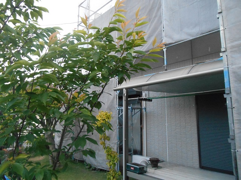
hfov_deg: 67.3
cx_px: 120
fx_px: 181
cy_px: 90
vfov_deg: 53.1
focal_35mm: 26
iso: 800
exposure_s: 1/100
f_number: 3.4
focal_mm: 4.7
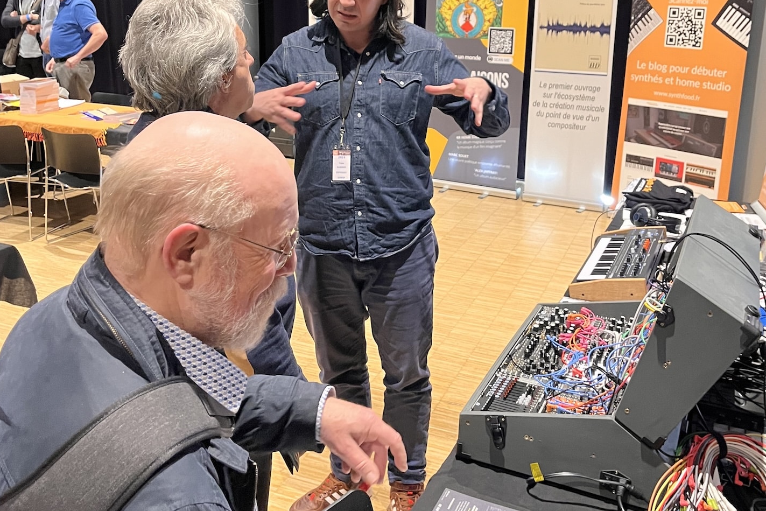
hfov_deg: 50.7
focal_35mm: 38
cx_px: 373
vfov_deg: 34.4
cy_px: 137
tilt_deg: -10.6
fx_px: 809
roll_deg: -0.2
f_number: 1.6
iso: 400
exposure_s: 1/50
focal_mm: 5.1
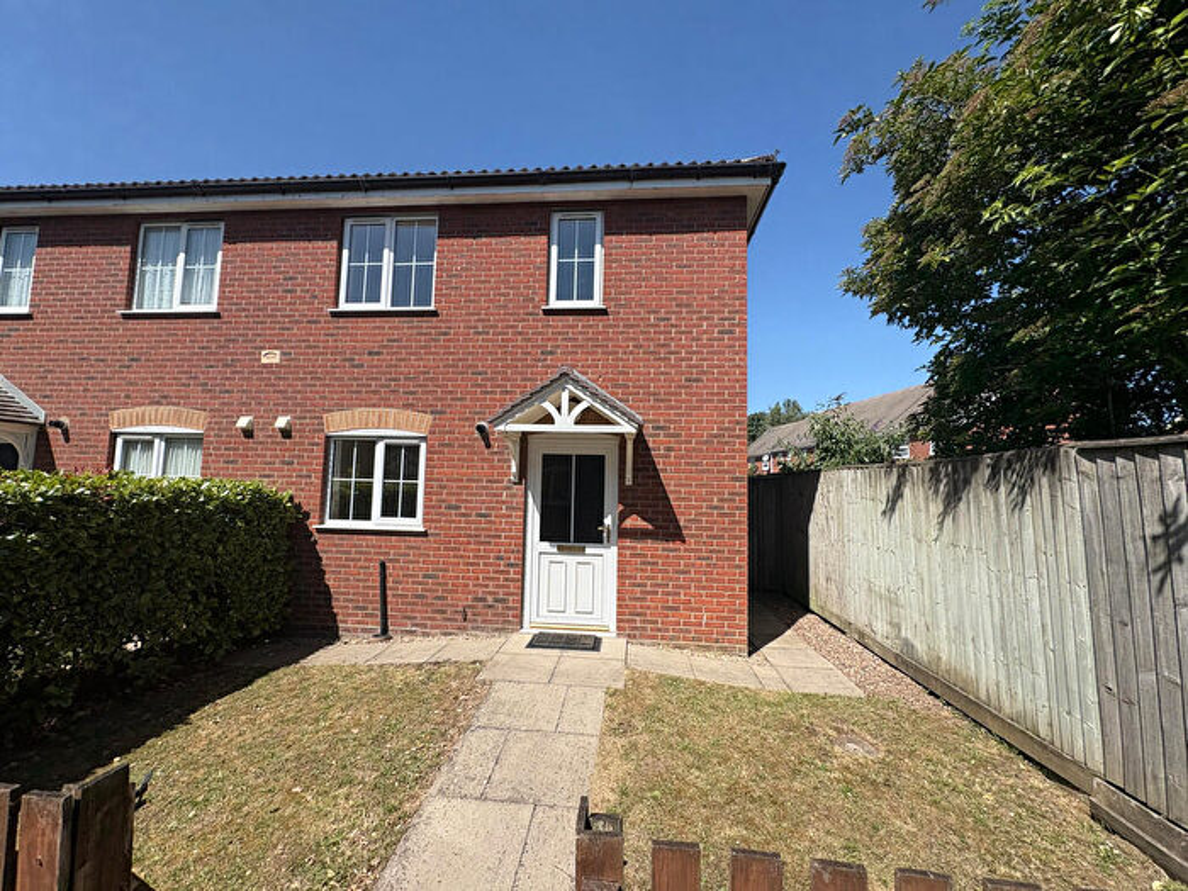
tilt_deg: +5.2
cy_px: 446
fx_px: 480
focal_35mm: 14
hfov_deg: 102.1
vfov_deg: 85.7
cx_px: 594
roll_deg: -0.3
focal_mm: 2.22
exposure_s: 1/1927
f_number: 2.2
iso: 40
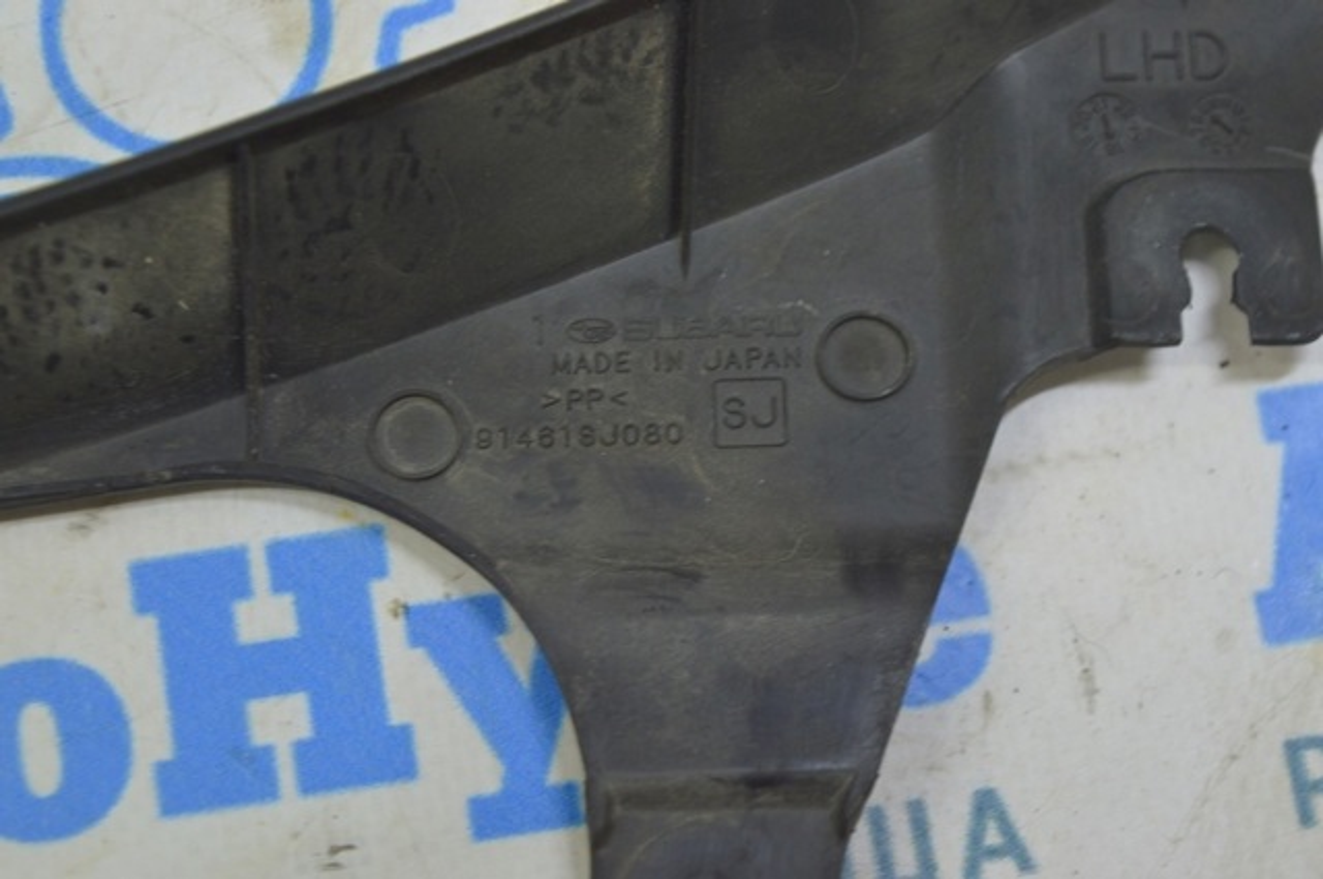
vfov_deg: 16.5
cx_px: 662
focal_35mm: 82
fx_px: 3028
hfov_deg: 24.6
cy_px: 440
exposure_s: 1/20
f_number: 5.6
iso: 400
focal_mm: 55
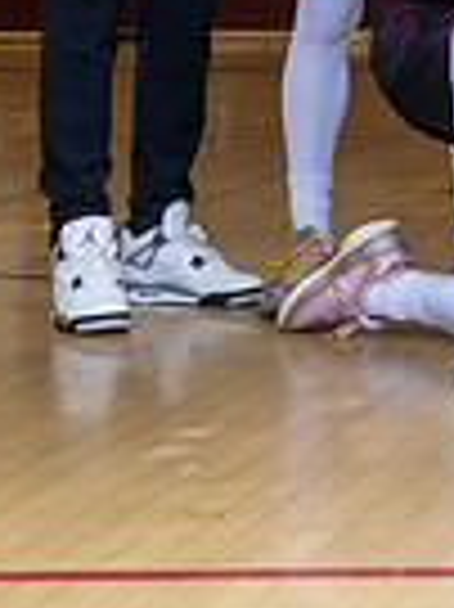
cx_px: 1262
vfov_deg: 11.3
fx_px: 2978
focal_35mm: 170
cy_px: -183
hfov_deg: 7.8
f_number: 5.6
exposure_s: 1/160
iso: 320
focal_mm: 33
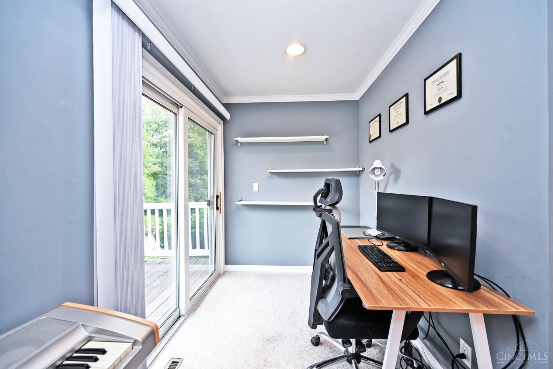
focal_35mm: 14
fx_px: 215
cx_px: 276
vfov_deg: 81.2
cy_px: 184
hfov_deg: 104.3
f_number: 4.5
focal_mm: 14
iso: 200
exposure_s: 1/80
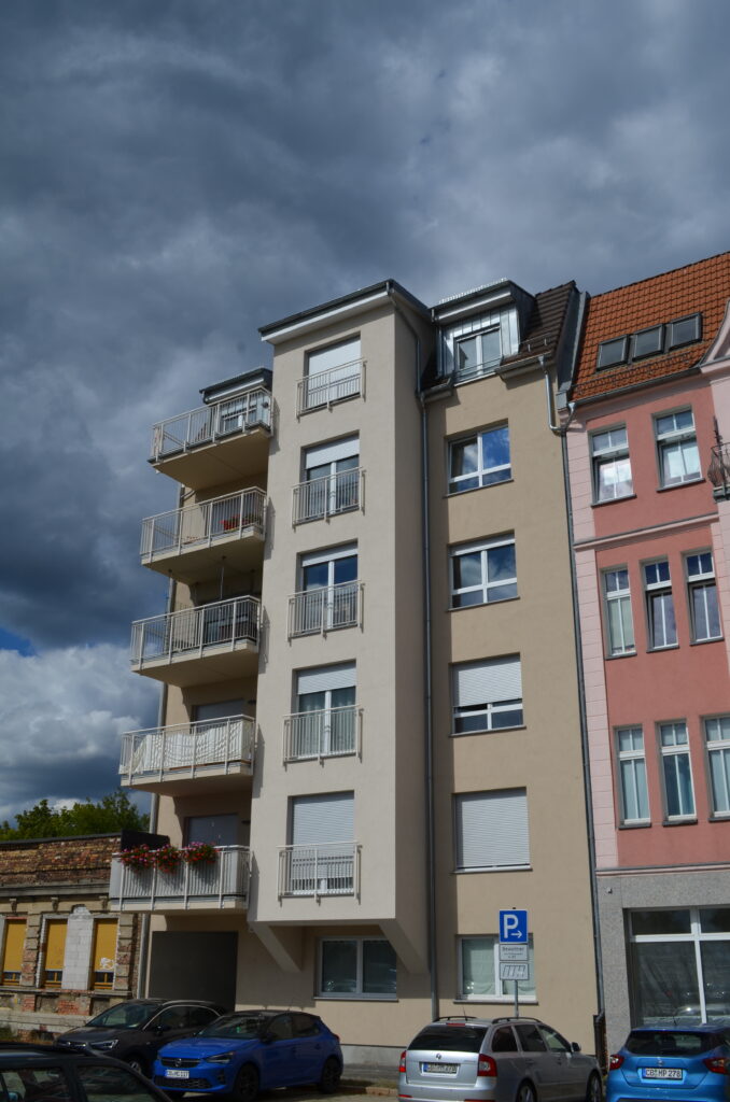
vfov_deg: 57.3
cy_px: 551
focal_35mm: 33
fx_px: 1008
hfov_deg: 39.8
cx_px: 365
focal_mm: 22
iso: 100
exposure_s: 1/400
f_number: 10
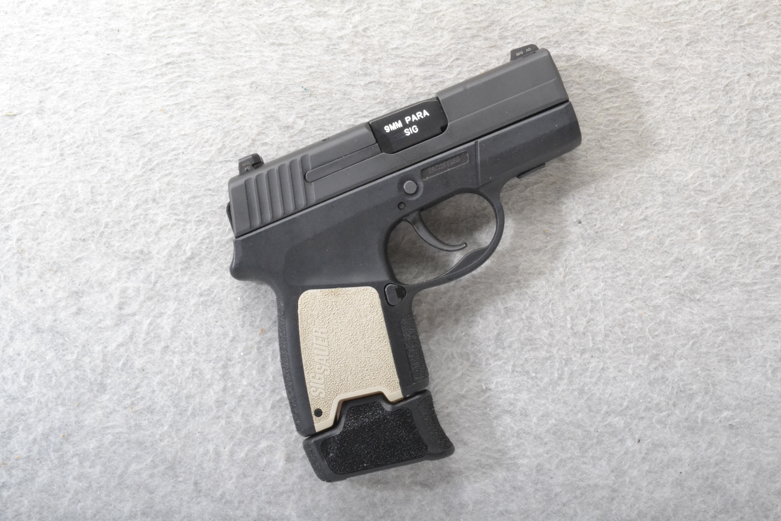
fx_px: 1367
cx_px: 390
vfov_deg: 21.6
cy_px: 260
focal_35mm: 63
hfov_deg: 31.9
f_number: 20
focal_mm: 42
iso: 3200
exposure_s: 1/160
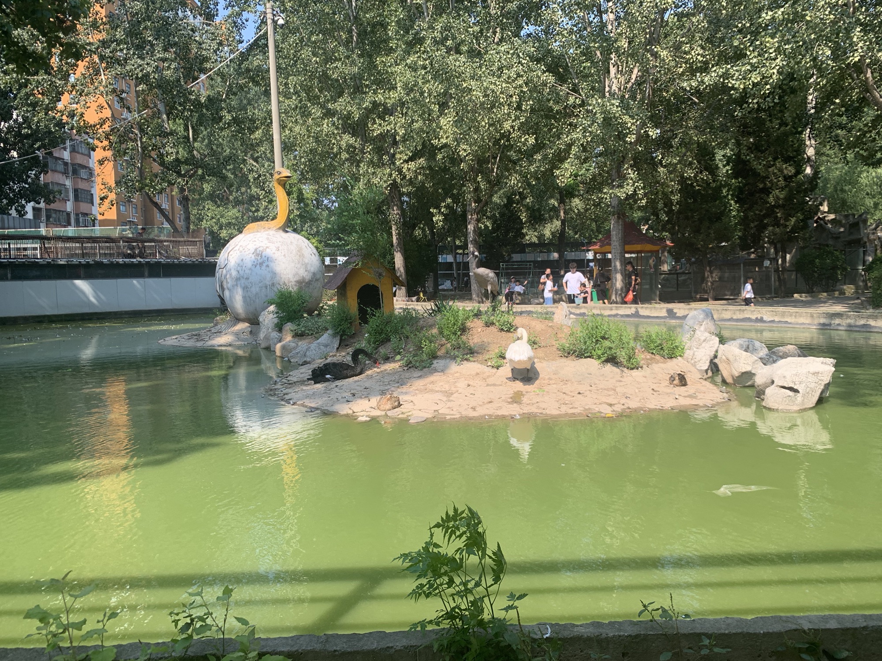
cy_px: 330
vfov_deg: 53.1
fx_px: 662
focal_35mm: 26
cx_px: 441
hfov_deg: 67.3
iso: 25
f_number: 1.8
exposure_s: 1/864
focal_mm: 4.25
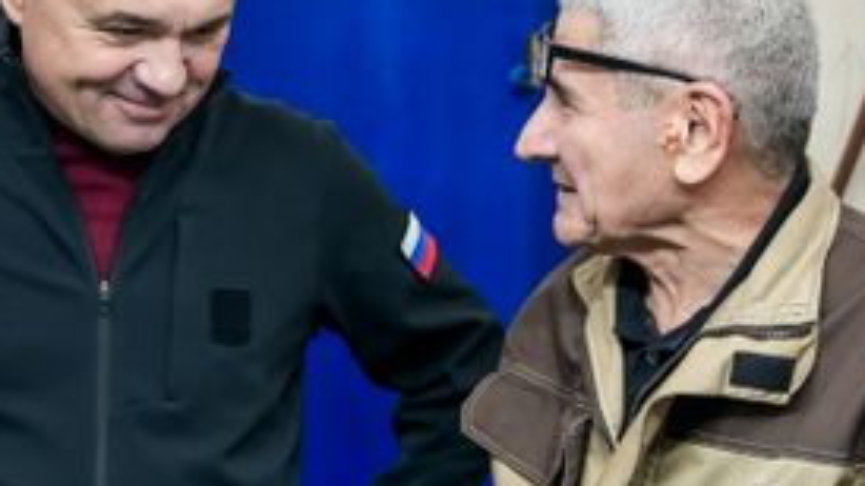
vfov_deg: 13.3
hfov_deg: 23.4
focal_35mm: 91
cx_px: 393
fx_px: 2087
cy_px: 249
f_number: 2.8
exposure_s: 1/250
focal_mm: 34
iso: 1600
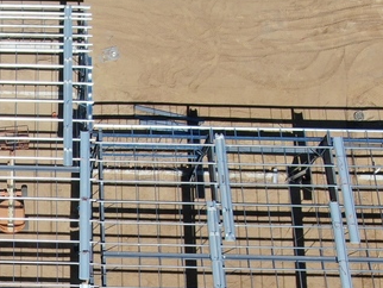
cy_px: 346
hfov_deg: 21.0
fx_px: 985
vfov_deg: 16.0
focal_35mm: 89
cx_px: -25
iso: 100
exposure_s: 1/1250
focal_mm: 4.89
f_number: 3
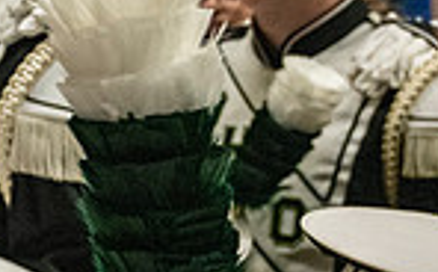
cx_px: -249
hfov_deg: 18.7
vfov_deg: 13.6
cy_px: 143
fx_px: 1144
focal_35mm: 96
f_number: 4
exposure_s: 1/800
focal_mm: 24
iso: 8000
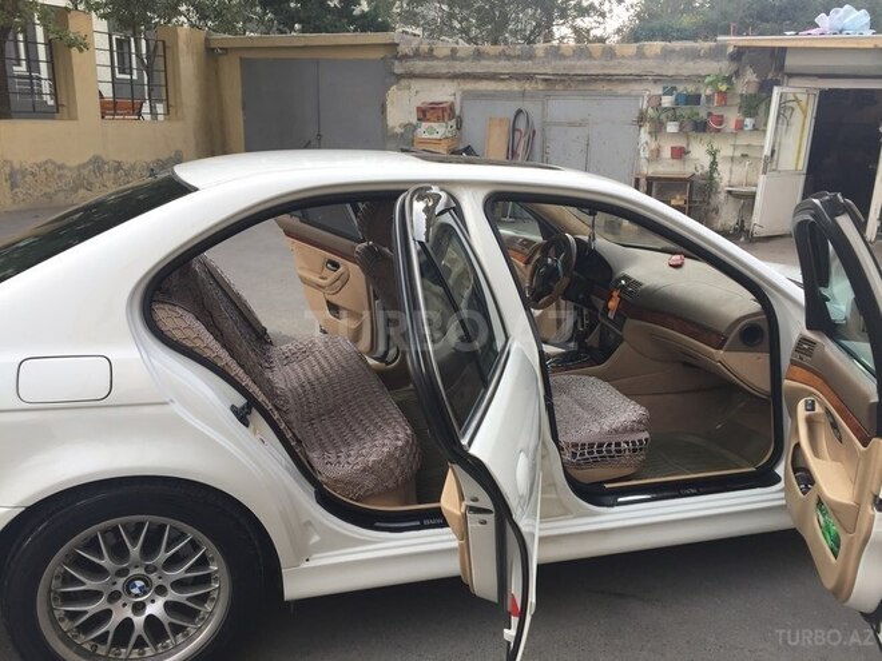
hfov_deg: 61.7
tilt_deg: -15.3
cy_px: 330
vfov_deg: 48.2
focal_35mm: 29
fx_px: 739
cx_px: 441
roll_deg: -0.9
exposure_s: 1/252
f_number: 2.2
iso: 32
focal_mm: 4.15
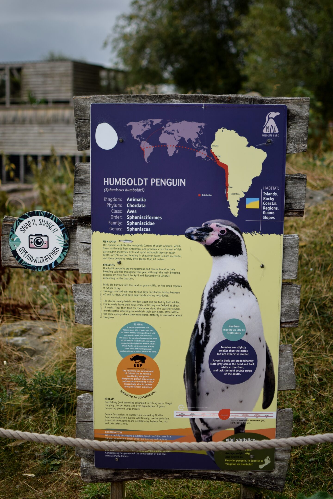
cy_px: 250
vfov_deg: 37.9
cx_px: 166
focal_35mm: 52
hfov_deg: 25.8
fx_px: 728
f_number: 1.8
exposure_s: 1/3200
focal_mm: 35
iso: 100
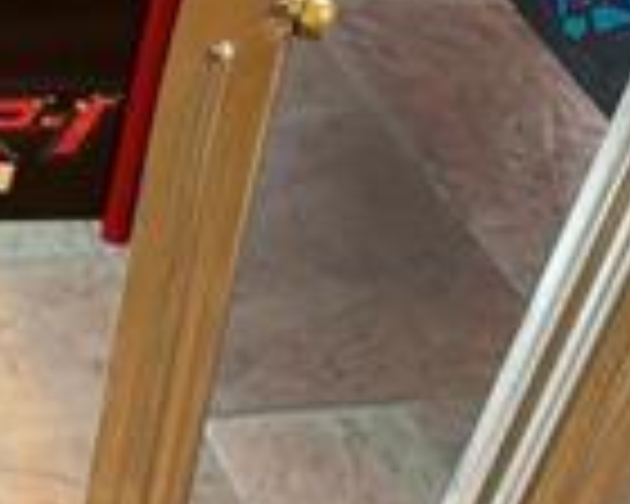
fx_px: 1659
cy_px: -356
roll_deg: -1.6
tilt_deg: -25.3
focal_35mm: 89
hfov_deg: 17.4
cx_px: -511
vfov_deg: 15.3
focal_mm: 6.76
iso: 400
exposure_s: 1/60
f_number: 1.78
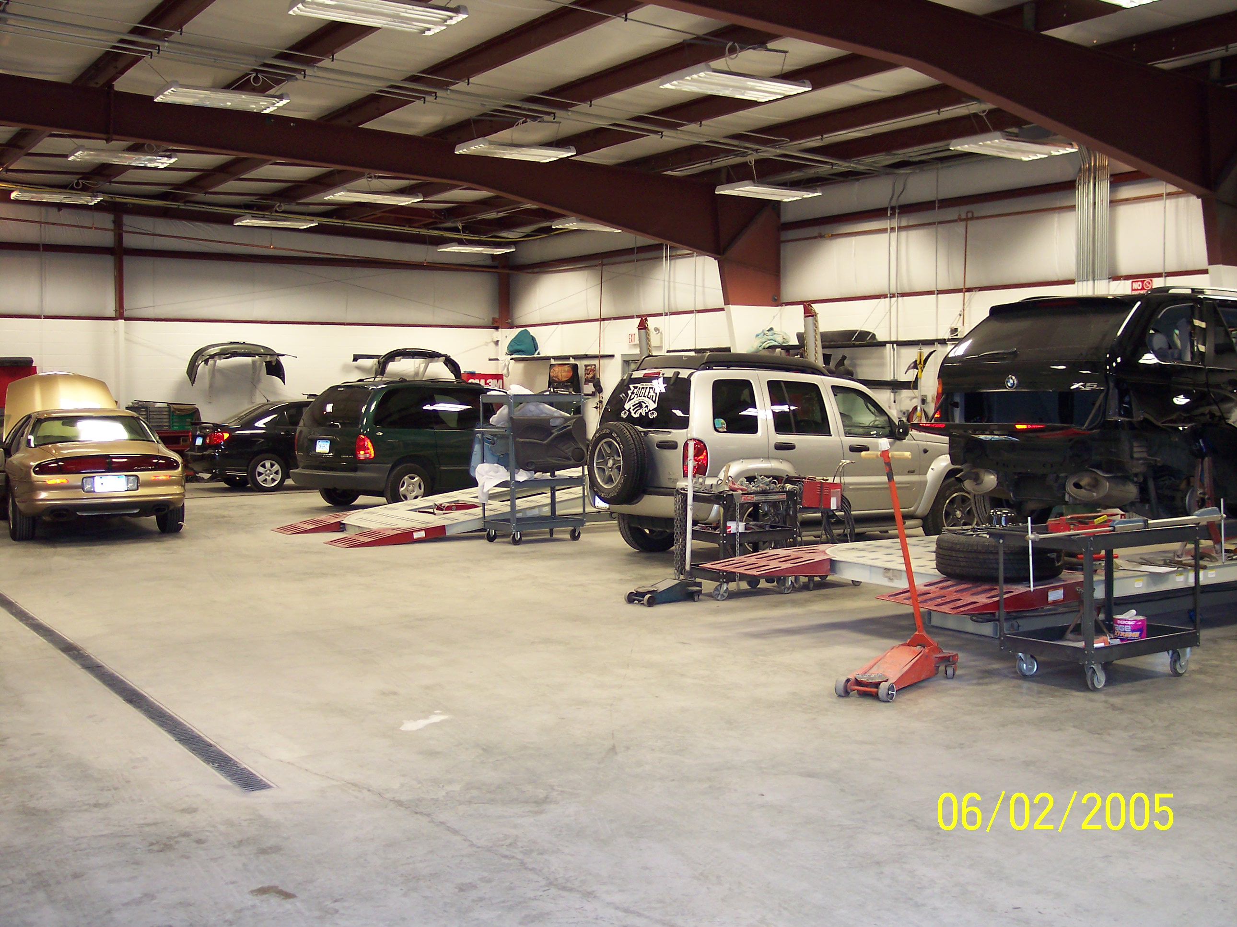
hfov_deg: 49.0
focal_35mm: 38
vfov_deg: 37.7
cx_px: 618
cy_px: 464
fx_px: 1357
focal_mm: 8
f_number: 2.8
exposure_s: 1/45
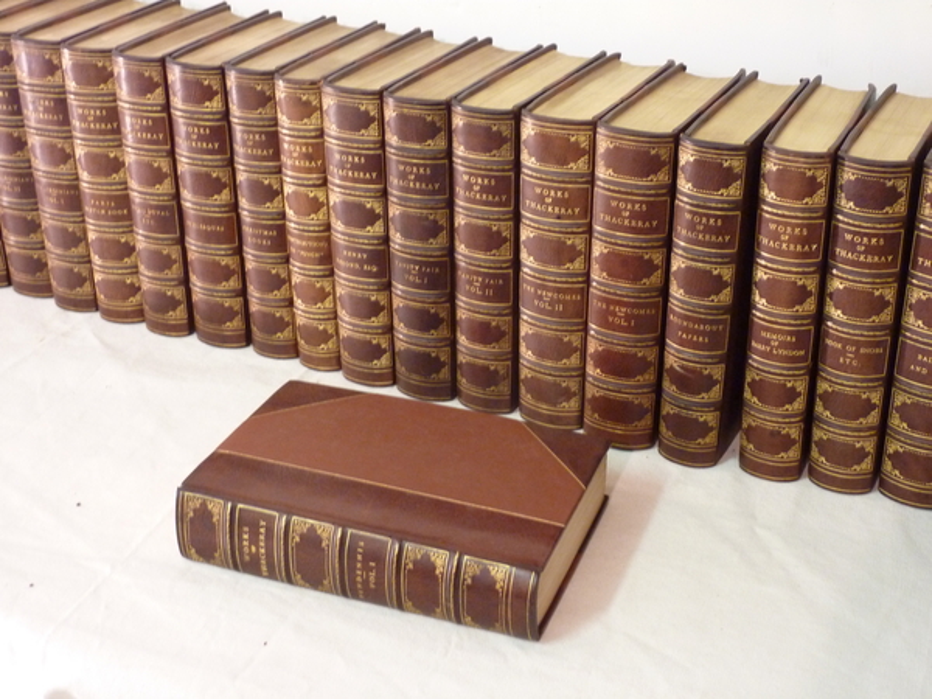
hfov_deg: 39.7
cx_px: 466
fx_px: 1292
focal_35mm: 48
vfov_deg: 30.3
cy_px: 350
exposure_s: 1/8
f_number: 3.8
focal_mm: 7.9
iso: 400
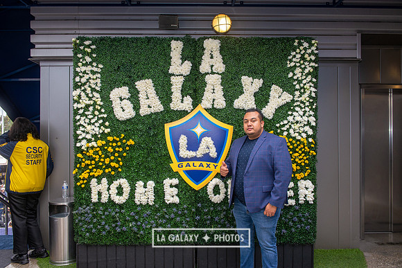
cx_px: 201
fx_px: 324
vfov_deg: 45.0
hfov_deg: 63.6
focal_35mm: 29
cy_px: 134
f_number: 6.3
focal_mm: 29
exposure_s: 1/160
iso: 500
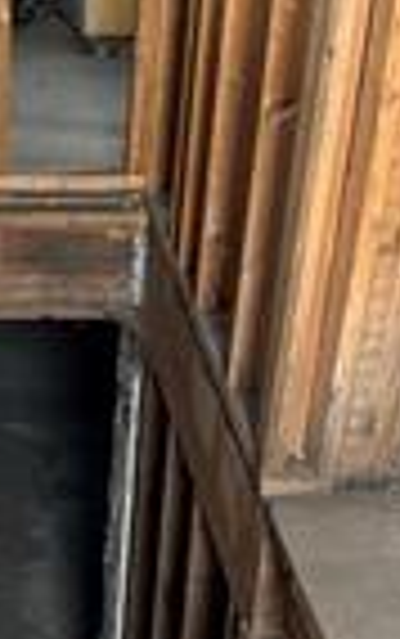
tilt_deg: -32.7
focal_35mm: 86
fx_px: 1497
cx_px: 11
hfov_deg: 15.0
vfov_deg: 23.5
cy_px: 567
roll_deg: -1.3
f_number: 1.78
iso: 800
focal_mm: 6.76
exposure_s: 1/43
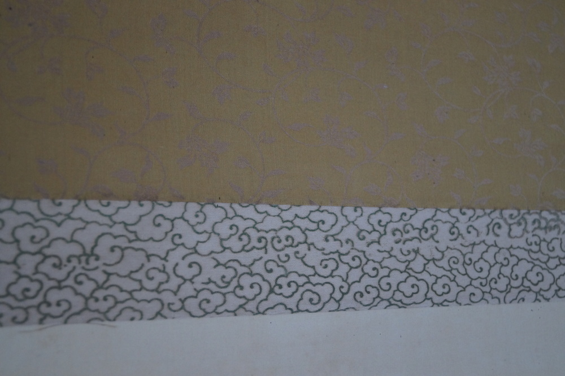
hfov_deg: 37.9
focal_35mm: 52
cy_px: 188
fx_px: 824
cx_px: 282
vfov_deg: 25.7
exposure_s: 1/160
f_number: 5
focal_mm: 35
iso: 1250
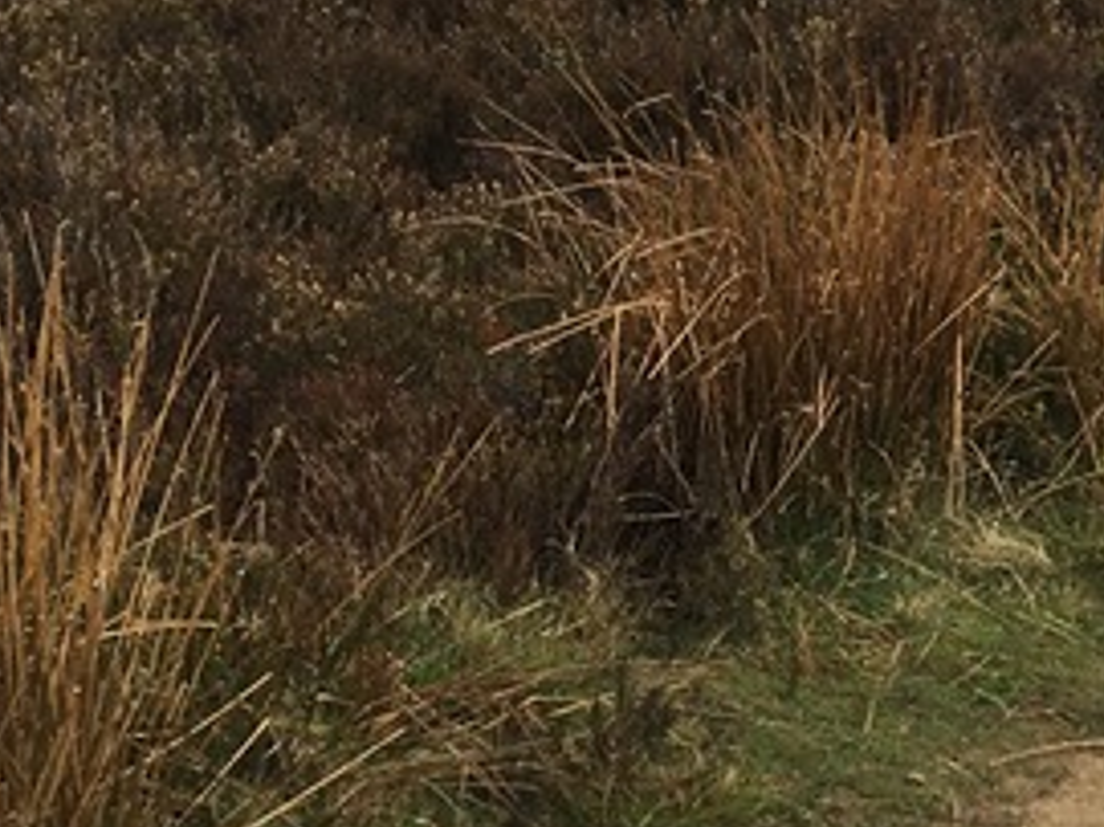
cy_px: -139
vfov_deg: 10.6
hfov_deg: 13.7
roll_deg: -0.8
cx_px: 1564
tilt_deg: -4.2
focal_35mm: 137
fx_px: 4367
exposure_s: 1/155
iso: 25
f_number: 2.2
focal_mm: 4.15
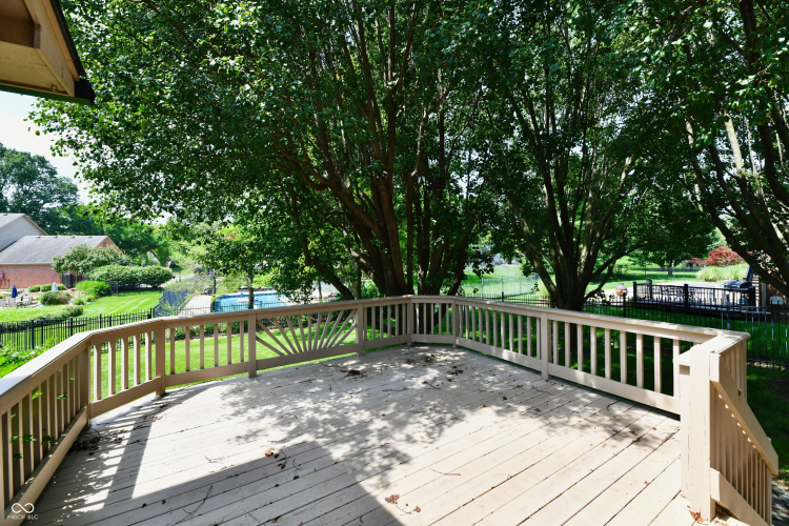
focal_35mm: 14
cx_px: 394
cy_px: 263
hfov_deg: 104.3
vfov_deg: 81.2
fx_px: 307
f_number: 9
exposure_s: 1/320
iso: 640
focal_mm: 14
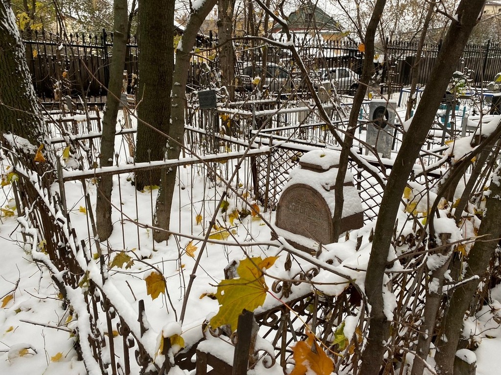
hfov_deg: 67.3
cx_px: 250
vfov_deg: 53.1
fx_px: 376
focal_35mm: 26
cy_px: 188
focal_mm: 4.25
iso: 64
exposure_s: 1/122
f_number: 1.8
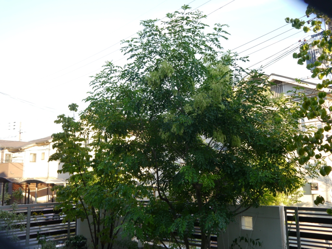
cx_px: 166
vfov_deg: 44.2
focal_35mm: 32
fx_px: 307
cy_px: 124
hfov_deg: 56.8
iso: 160
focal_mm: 16
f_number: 4
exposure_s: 1/125
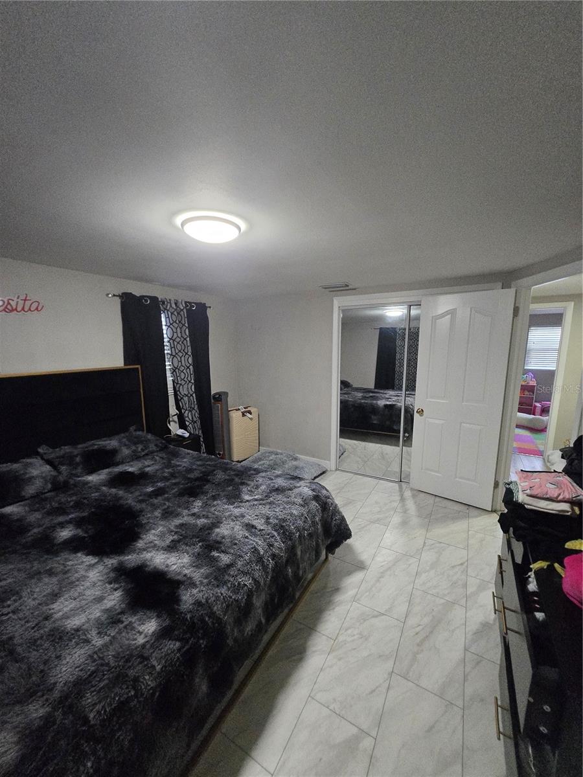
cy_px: 388
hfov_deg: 89.9
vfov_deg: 106.2
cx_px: 292
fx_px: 292
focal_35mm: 13
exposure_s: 1/60
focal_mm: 1.7
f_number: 2.2
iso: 640
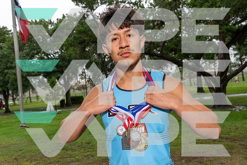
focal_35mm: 33
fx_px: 224
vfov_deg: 40.5
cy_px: 82
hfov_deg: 57.8
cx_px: 118
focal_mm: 31
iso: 500
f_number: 6.3
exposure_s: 1/250
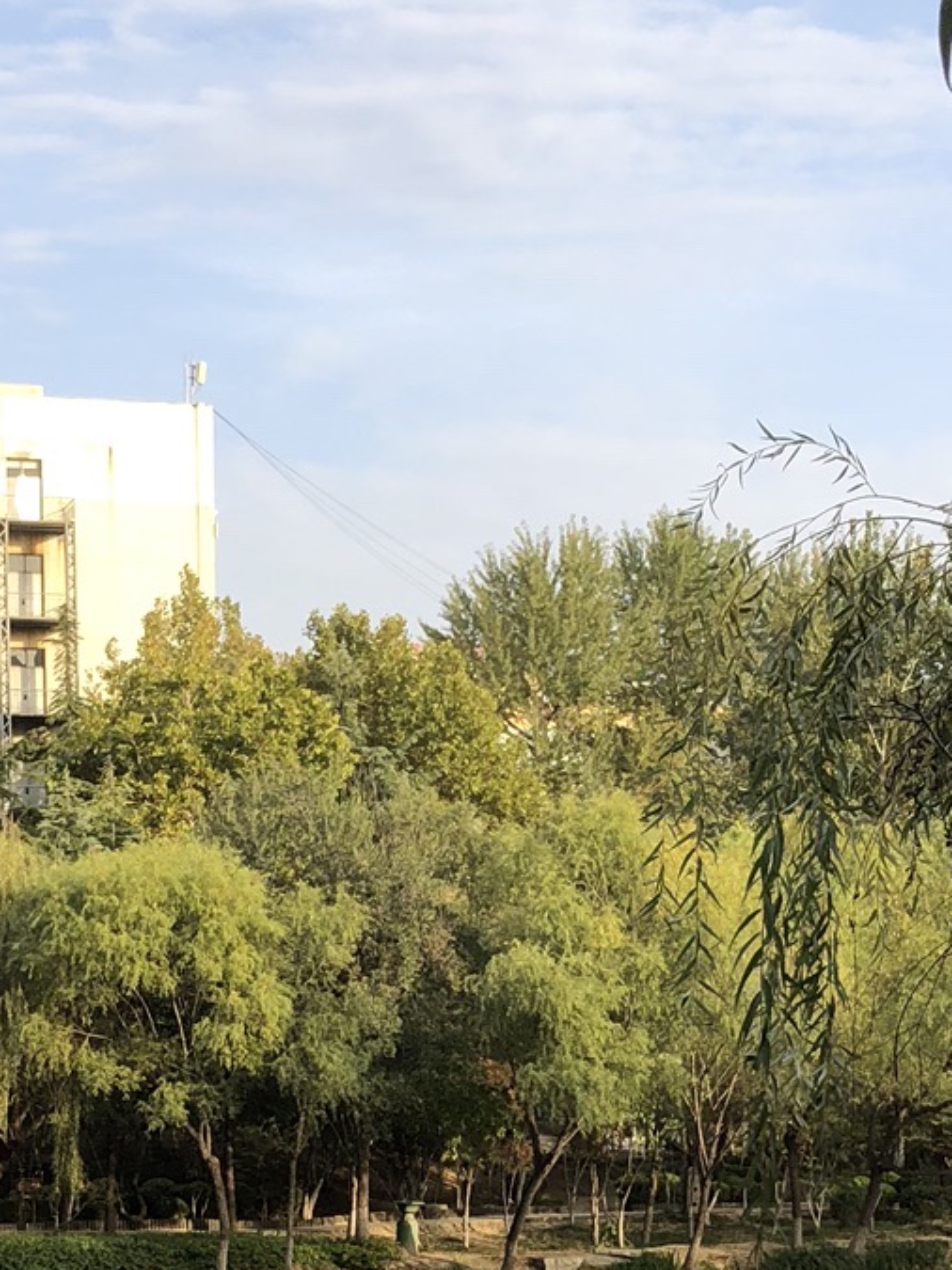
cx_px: 203
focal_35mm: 83
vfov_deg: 22.8
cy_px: 1204
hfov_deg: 17.6
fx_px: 3044
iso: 20
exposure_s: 1/495
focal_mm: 3.99
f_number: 1.8
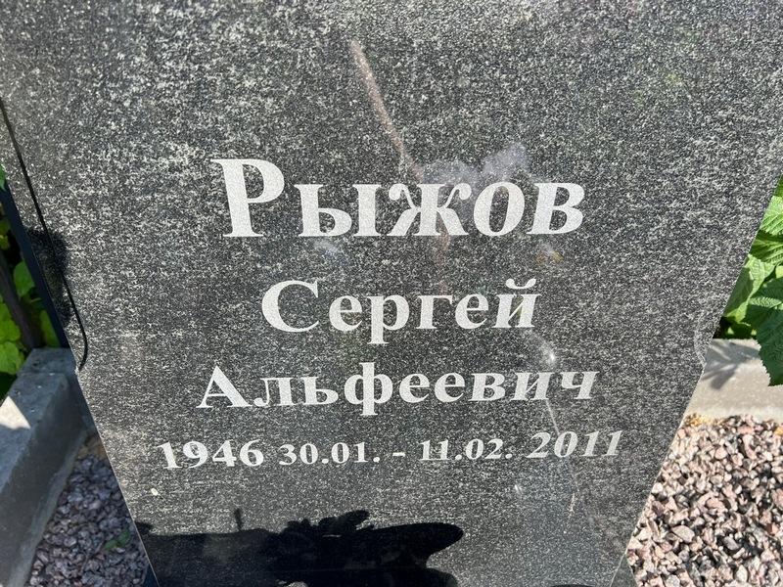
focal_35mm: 26
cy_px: 294
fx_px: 588
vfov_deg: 53.1
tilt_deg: -37.8
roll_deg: -2.8
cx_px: 392
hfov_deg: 67.3
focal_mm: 5.7
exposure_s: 1/909
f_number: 1.5
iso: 50
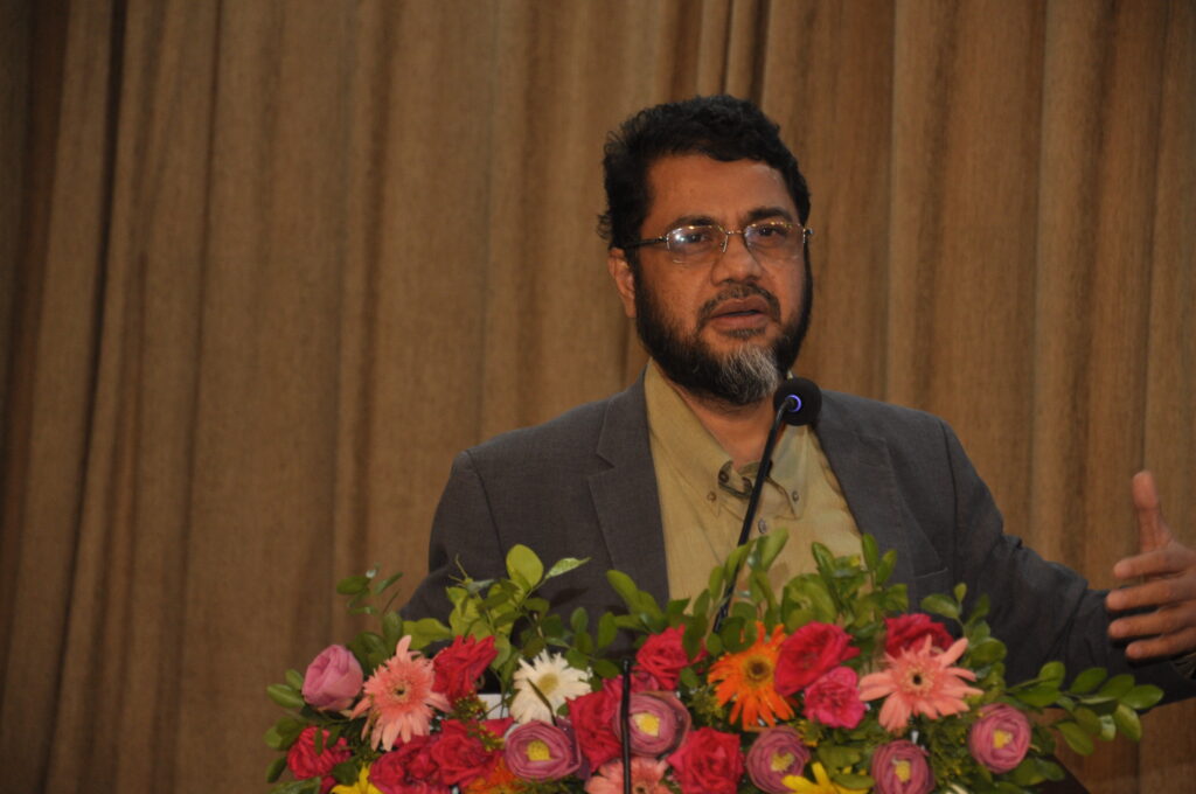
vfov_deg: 8.7
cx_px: 598
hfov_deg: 13.1
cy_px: 397
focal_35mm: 158
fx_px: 5226
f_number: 5.6
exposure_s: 1/80
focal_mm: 105
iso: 640
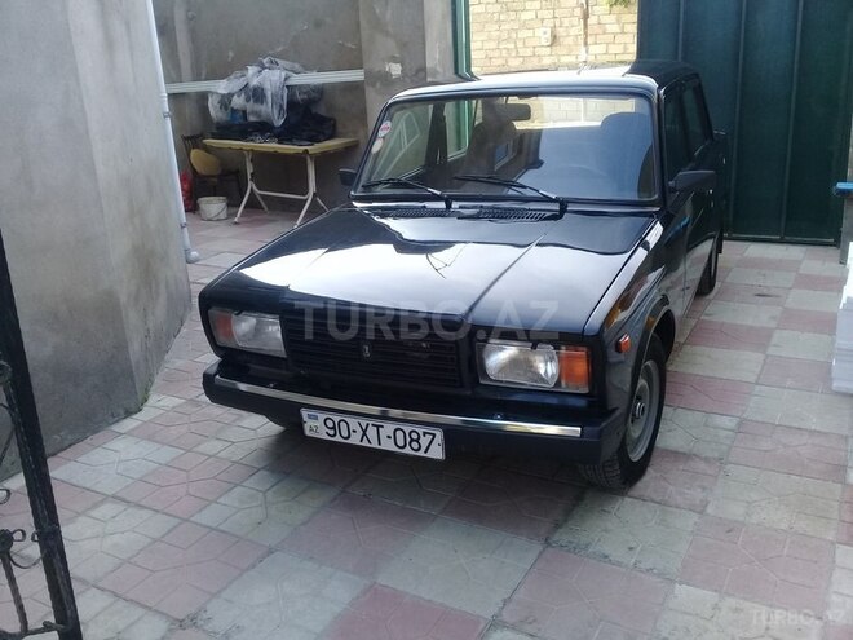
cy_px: 320
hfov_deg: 58.4
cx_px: 426
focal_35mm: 31
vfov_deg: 45.4
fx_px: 764
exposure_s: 1/166
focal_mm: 3.3
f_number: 2.2
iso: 50
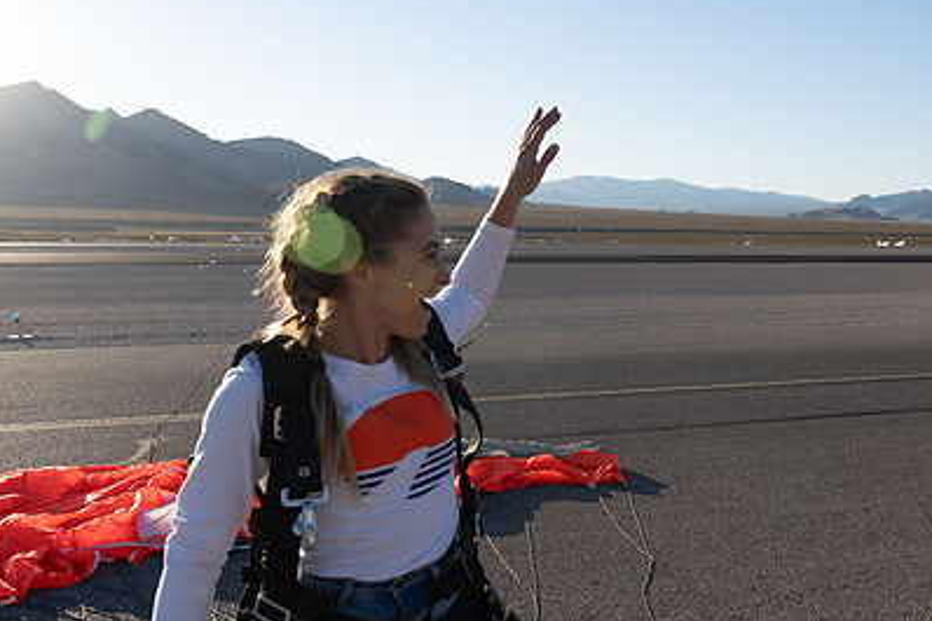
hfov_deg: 53.4
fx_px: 906
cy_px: 404
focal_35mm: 35
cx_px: 623
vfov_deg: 37.5
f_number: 7.1
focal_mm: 24
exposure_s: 1/2000
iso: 800
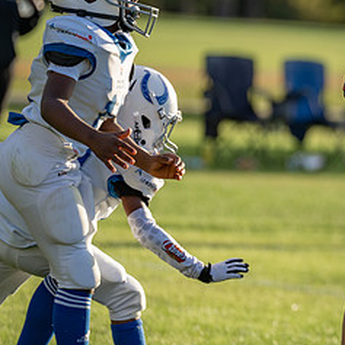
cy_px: 201
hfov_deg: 3.2
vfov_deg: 3.2
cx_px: 426
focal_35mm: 545
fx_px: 6145
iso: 125
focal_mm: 194
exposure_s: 1/1250
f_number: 2.8
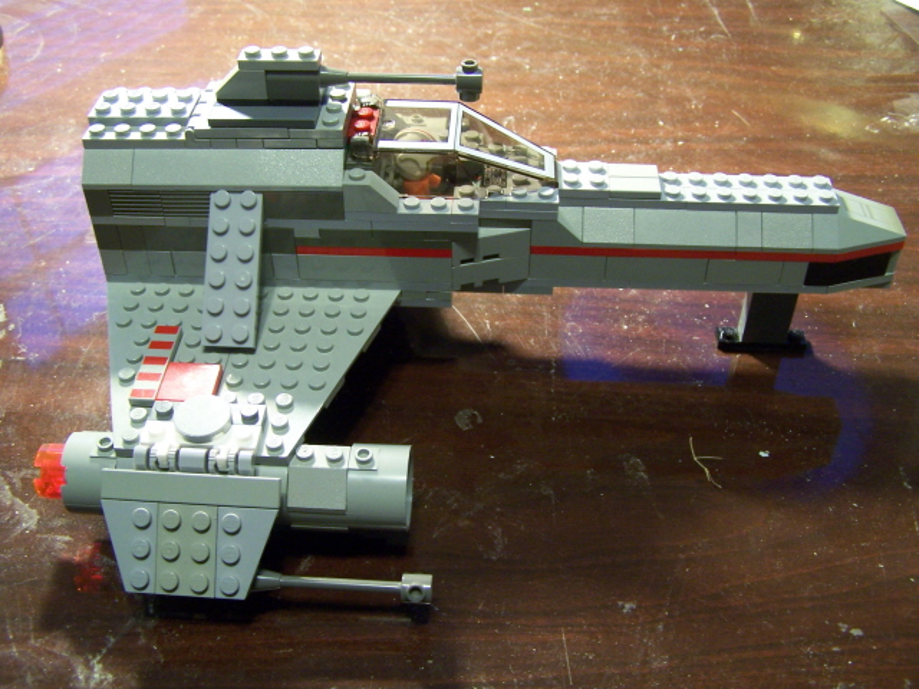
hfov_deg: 49.0
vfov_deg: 37.7
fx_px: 1009
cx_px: 460
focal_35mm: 38
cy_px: 344
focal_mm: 6.3
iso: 140
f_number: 2.8
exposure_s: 1/8
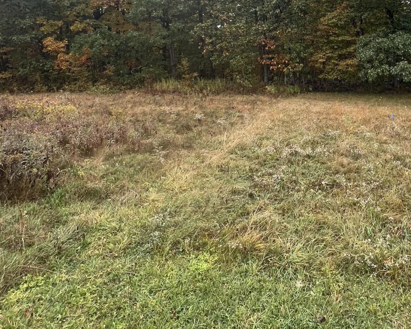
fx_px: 328
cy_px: 46
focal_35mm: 27
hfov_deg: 62.4
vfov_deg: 48.7
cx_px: 276
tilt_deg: +0.1
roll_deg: +2.5
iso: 50
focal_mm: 1.57
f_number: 1.8
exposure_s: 1/99
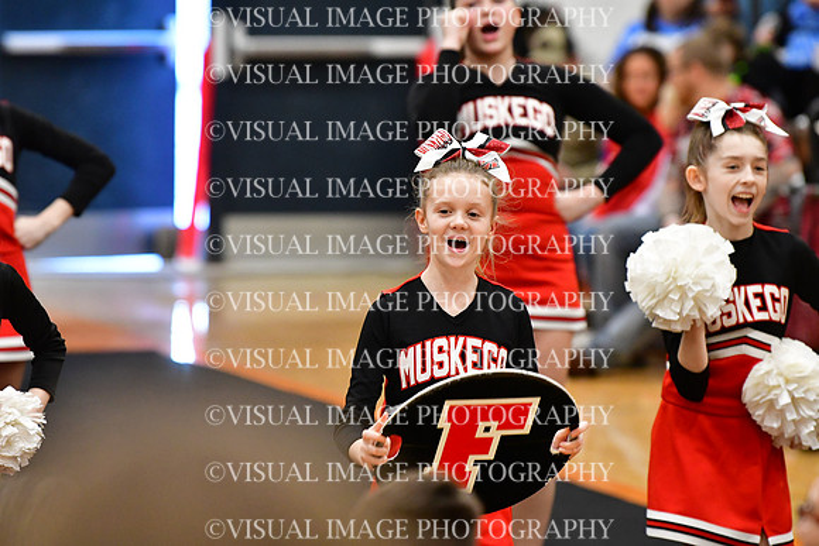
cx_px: 410
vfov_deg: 4.6
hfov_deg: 6.9
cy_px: 273
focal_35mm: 300
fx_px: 6826
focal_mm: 200
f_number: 3.5
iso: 4000
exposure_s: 1/500
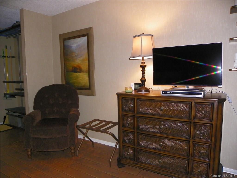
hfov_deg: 67.3
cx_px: 118
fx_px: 178
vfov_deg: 53.1
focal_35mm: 26
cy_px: 89
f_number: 2.8
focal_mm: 4.6
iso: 200
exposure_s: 1/30
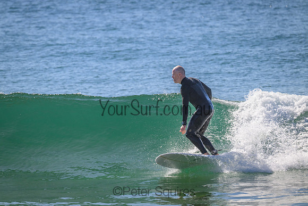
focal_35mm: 640
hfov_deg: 3.2
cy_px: 103
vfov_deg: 2.1
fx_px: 5477
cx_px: 154
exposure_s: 1/1600
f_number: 11
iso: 720
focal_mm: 640
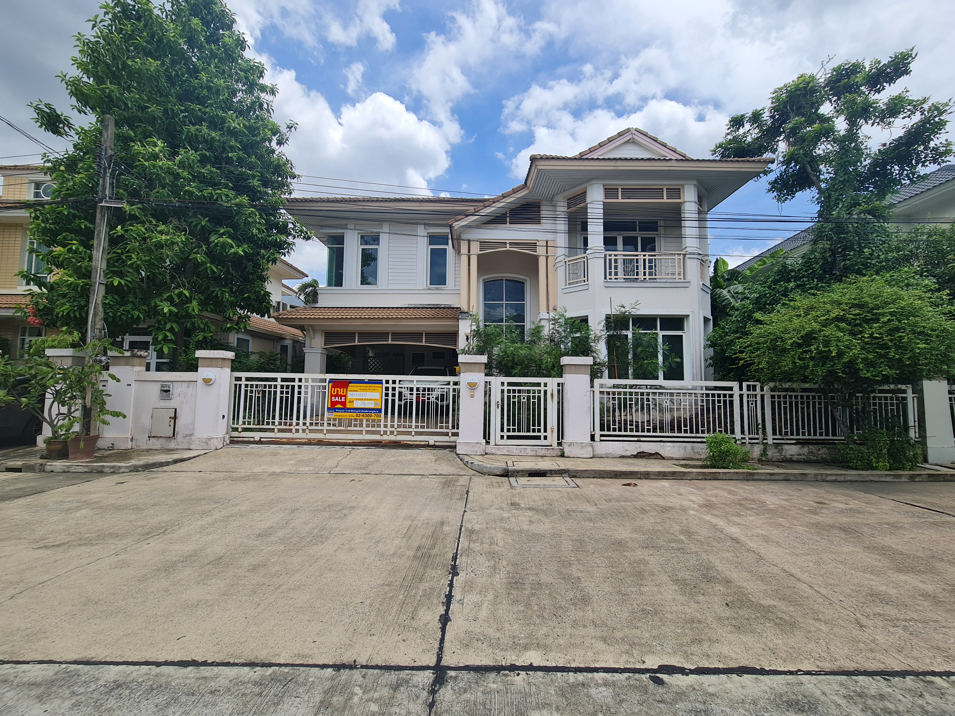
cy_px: 358
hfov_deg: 106.2
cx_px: 478
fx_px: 359
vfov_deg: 89.9
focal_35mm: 13
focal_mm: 2.2
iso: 64
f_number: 2.2
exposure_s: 1/1680
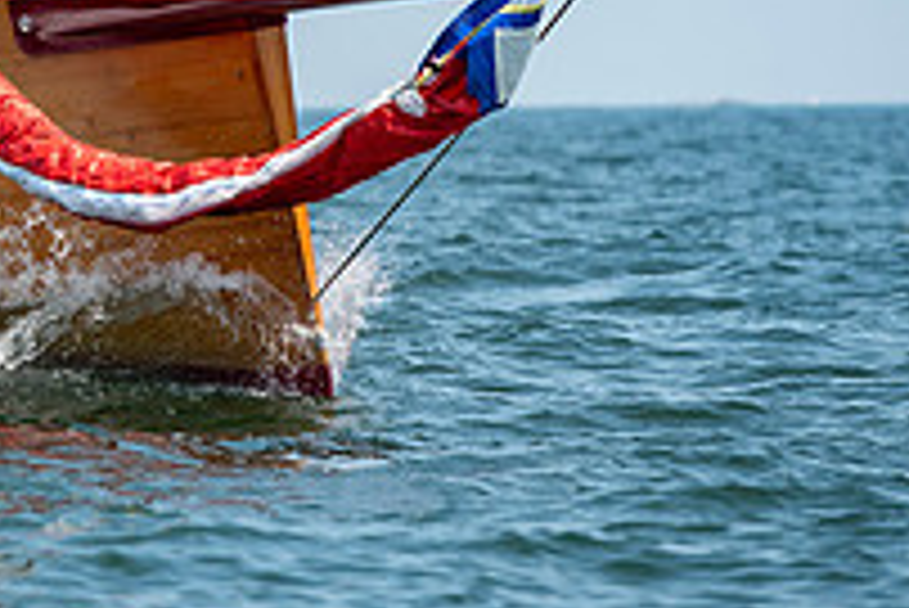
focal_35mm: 517
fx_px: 13063
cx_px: 72
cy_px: -119
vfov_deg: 2.7
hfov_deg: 4.0
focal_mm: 180
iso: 250
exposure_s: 1/2500
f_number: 4
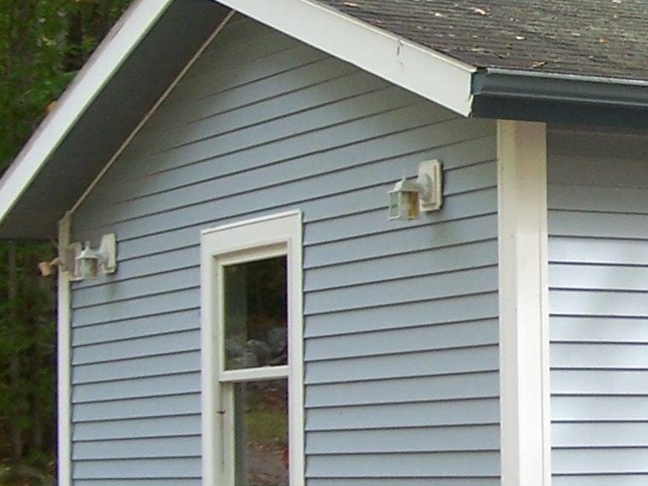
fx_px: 2434
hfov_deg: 14.7
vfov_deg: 11.4
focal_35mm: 130
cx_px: 776
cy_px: 255
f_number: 2.8
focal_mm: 6.3
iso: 80
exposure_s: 1/90
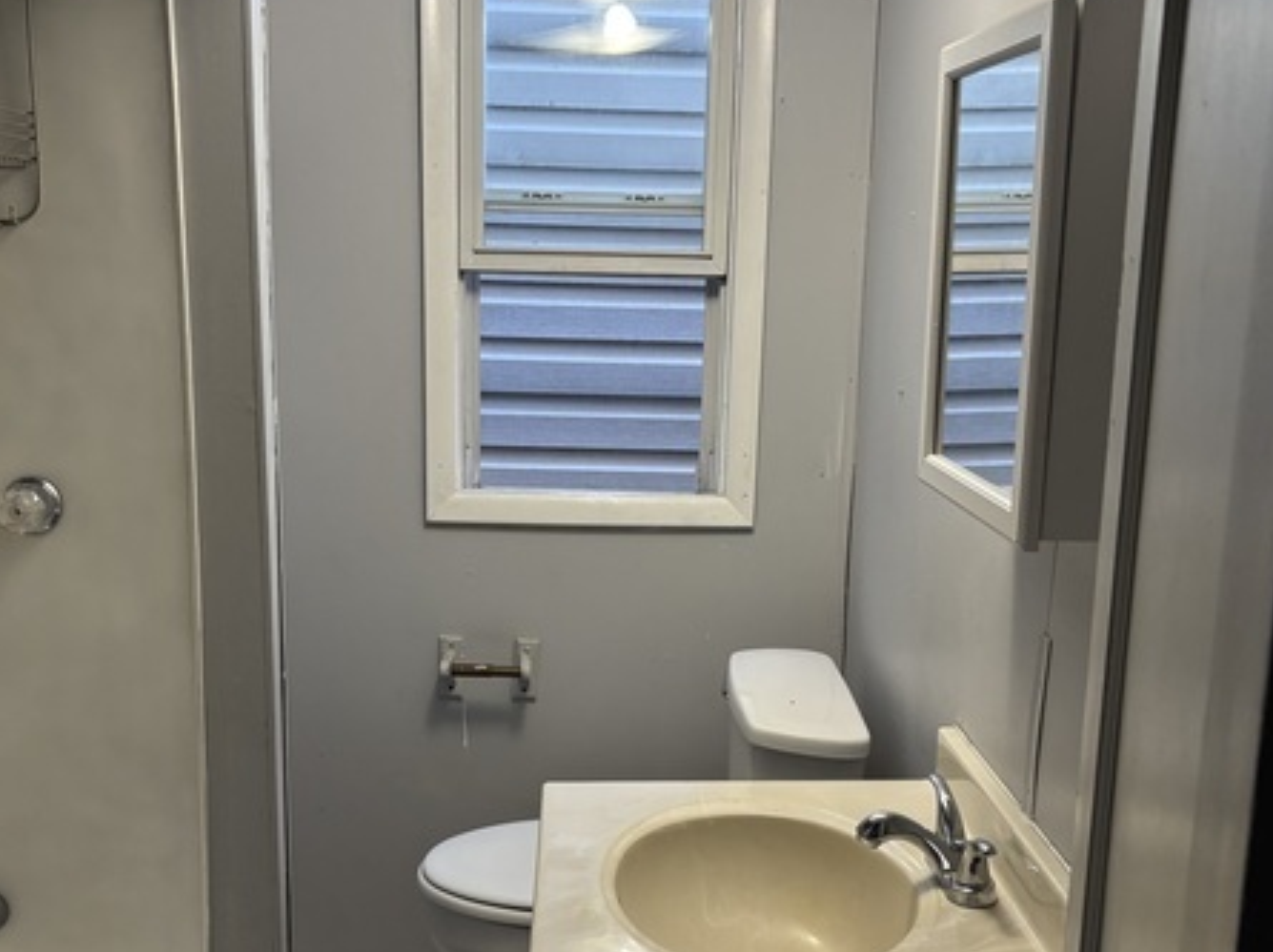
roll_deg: -1.8
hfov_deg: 47.9
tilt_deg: -11.3
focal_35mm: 39
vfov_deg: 36.7
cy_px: 545
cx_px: 601
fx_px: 1433
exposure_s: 1/60
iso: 125
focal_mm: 5.96
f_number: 1.6
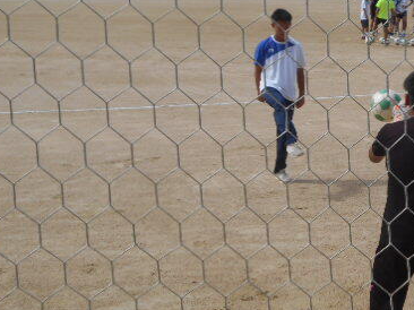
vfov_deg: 19.1
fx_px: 920
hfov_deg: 24.8
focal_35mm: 77
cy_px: 114
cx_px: 348
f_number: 4.2
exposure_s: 1/1000
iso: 80
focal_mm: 7.7
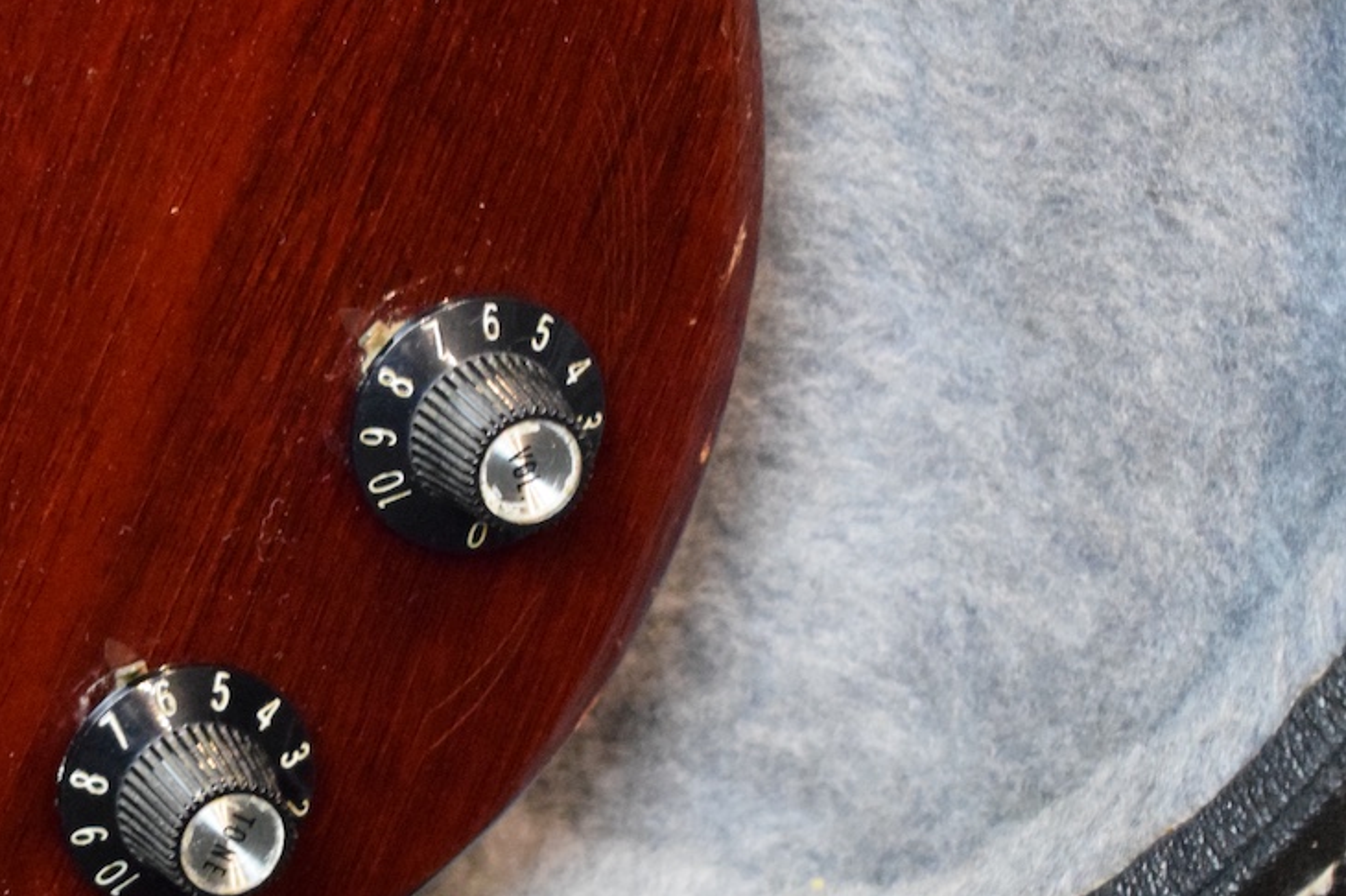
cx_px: 195
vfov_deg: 9.3
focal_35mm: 148
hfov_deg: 13.8
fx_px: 5531
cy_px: 581
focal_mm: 48
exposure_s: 1/40
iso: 6400
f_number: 5.3
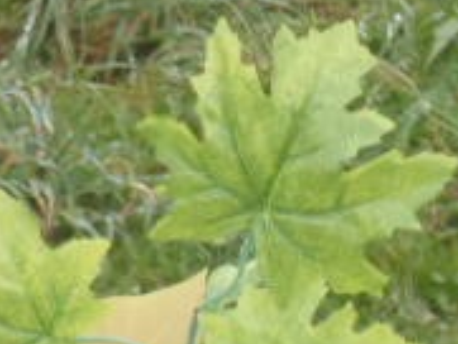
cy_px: 215
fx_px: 4780
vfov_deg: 4.1
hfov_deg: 5.4
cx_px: -207
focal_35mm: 361
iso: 200
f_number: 5.1
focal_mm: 18.2
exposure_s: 1/100
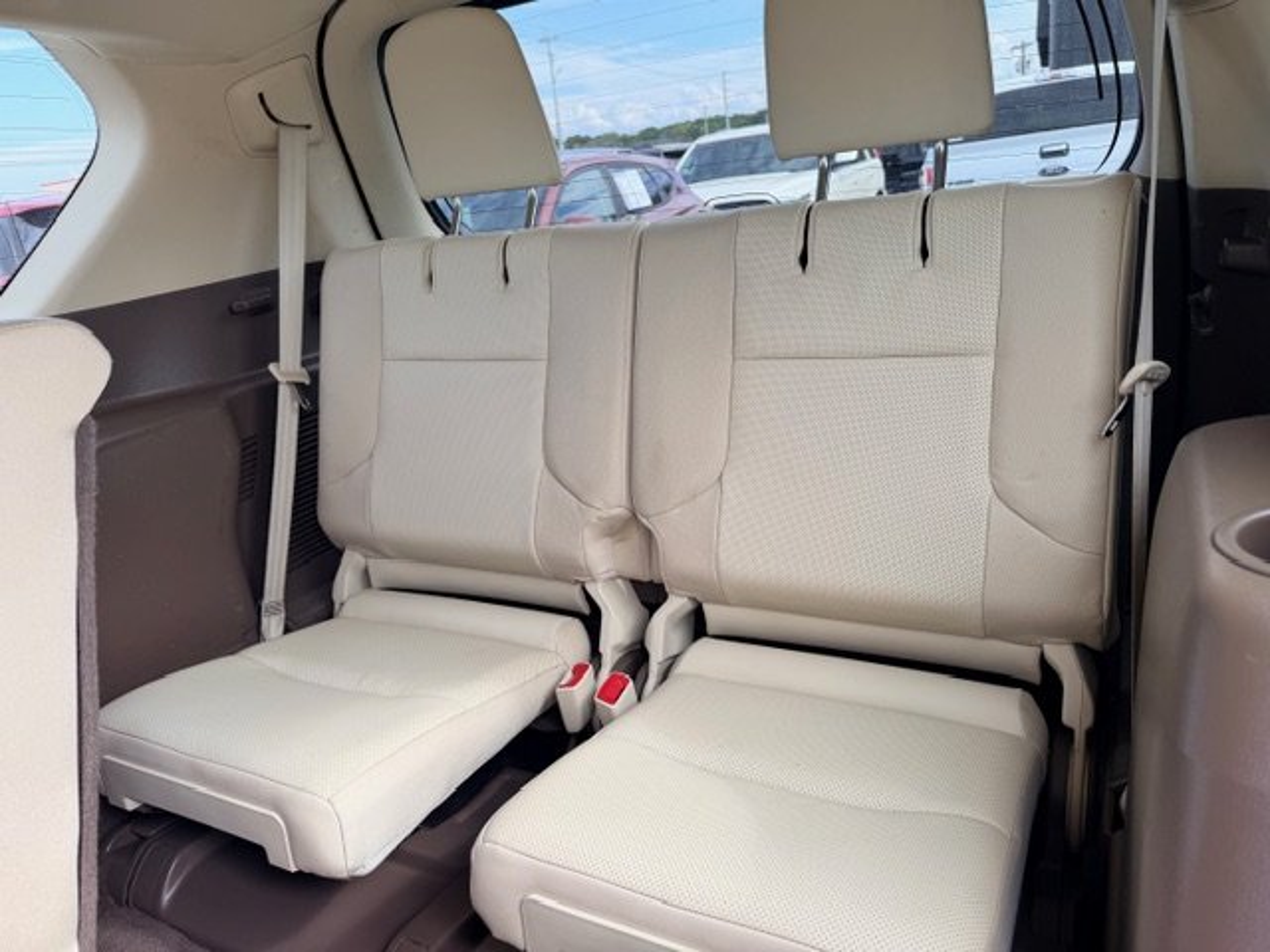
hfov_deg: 71.6
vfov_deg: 56.8
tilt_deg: -17.1
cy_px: 476
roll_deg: +7.6
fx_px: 881
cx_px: 635
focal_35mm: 24
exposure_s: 1/230
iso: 64
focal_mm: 6.76
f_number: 1.78
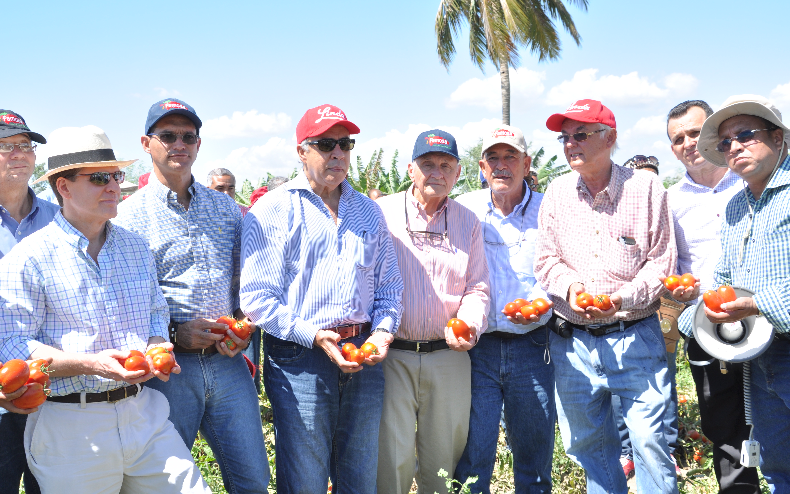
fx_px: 990
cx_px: 395
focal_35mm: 46
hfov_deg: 43.5
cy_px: 242
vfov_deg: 28.0
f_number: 10
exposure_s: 1/160
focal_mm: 30
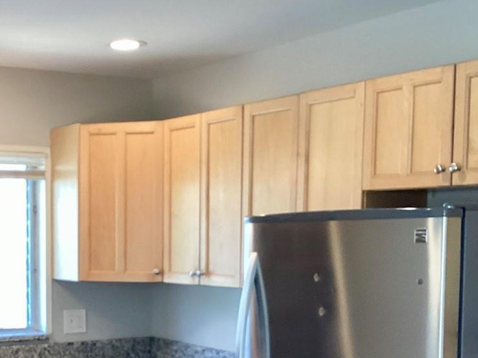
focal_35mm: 67
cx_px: 83
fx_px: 925
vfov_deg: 21.5
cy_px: 319
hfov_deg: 28.2
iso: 125
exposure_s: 1/60
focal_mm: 3.3
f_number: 2.4
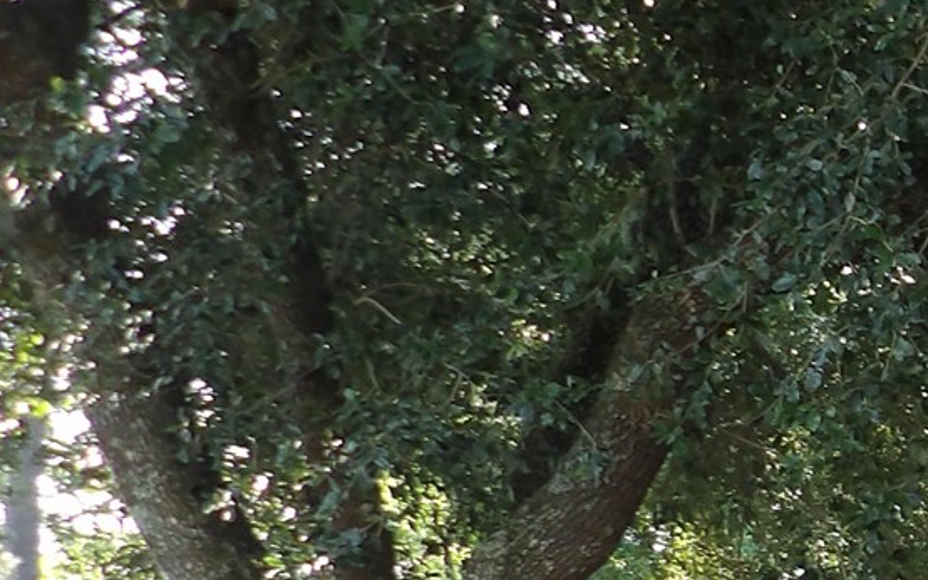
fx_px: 2377
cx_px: 1516
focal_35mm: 94
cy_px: 753
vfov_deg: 13.4
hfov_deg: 18.6
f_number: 2.8
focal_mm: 4.3
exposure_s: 1/60
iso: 100
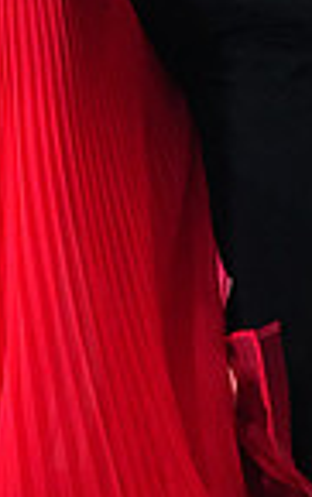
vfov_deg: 7.3
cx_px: 50
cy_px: -195
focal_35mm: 285
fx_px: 3866
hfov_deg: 4.6
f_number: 5.6
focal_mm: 70
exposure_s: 1/400
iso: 10000
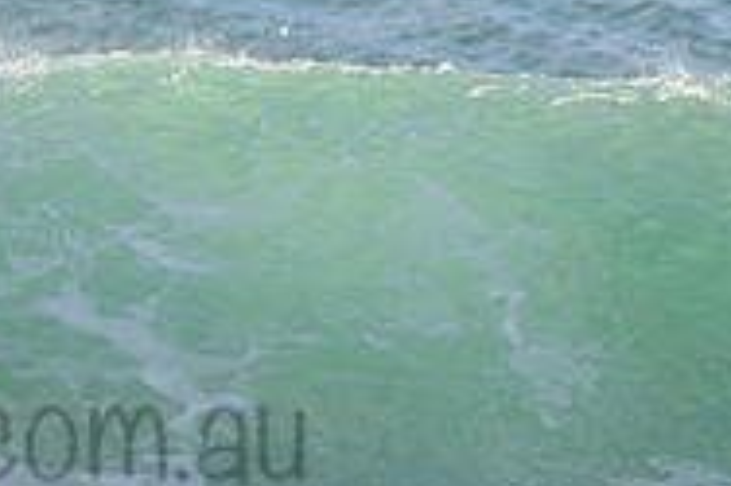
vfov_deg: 0.7
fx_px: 38363
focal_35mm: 1891
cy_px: 275
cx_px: -351
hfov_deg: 1.1
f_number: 5.6
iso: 360
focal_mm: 500
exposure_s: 1/2000
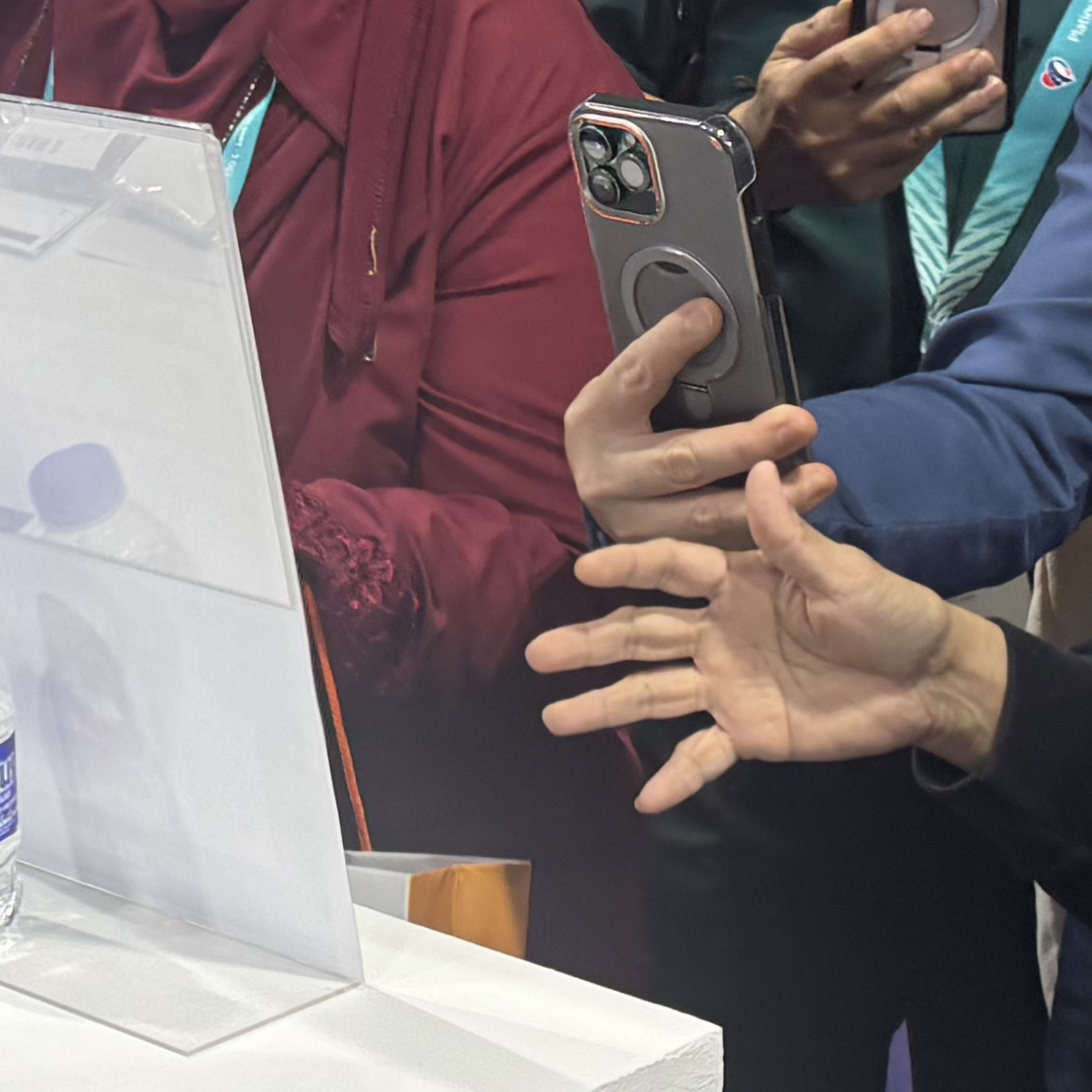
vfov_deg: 16.4
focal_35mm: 106
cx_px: 211
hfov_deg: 16.3
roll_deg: +0.3
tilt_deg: -11.4
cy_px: 313
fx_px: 3783
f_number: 1.78
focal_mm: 6.76
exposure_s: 1/50
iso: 125
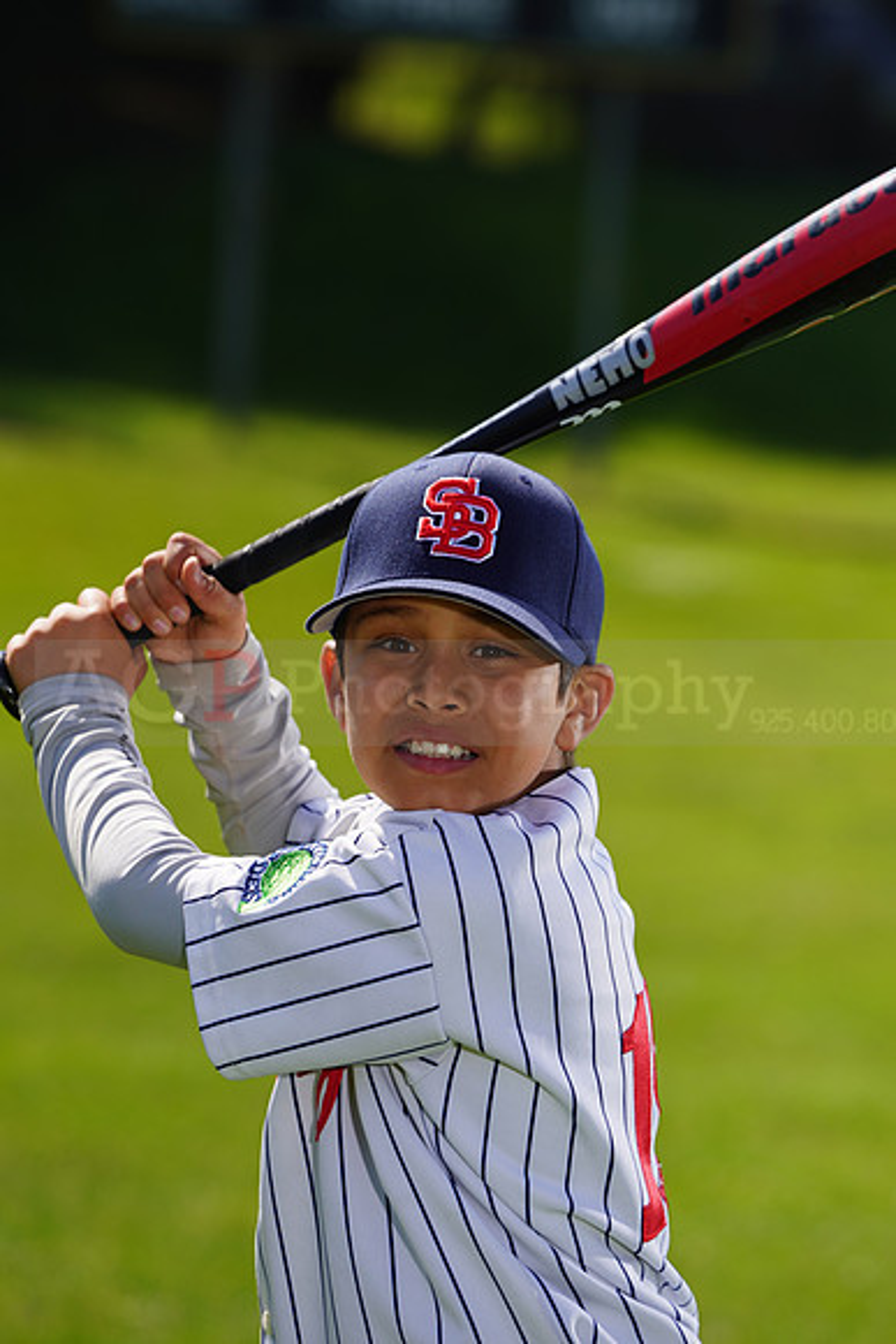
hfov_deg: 5.1
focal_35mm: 268
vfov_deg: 7.7
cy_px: 672
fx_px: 9999
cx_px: 448
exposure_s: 1/250
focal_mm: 268
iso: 100
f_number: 8
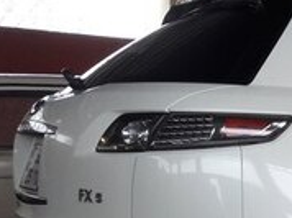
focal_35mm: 104
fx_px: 876
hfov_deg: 15.9
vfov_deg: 14.2
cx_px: 535
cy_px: 139
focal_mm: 3.7
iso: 64
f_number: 1.9
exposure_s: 1/100
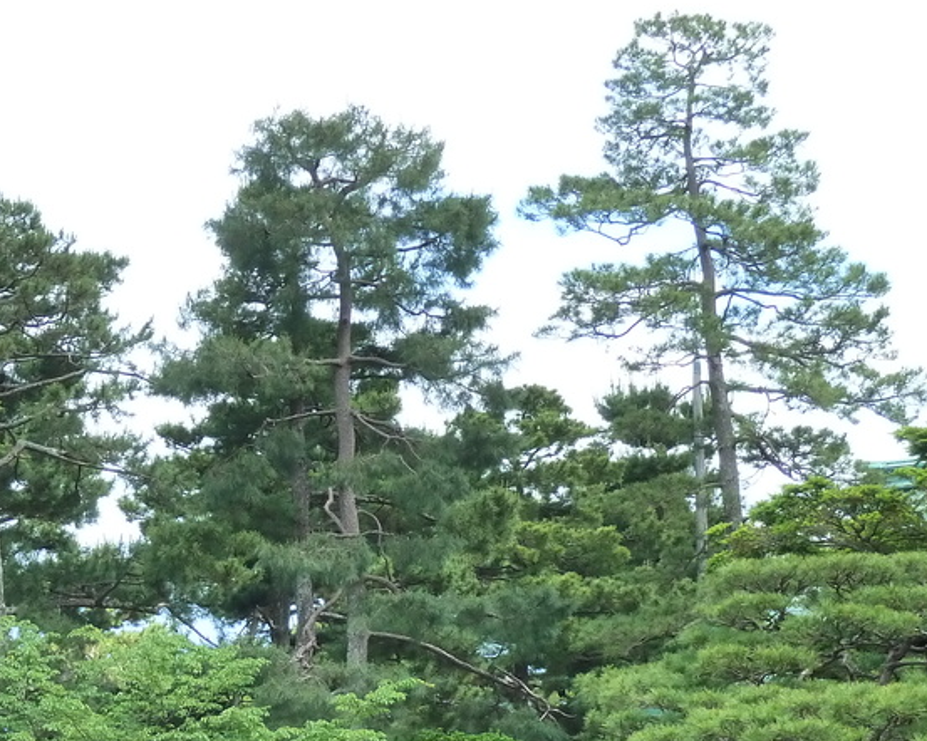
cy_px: 731
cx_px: 54
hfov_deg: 15.2
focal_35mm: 125
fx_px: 3428
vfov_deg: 12.2
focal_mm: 9.7
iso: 200
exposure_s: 1/160
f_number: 3.9
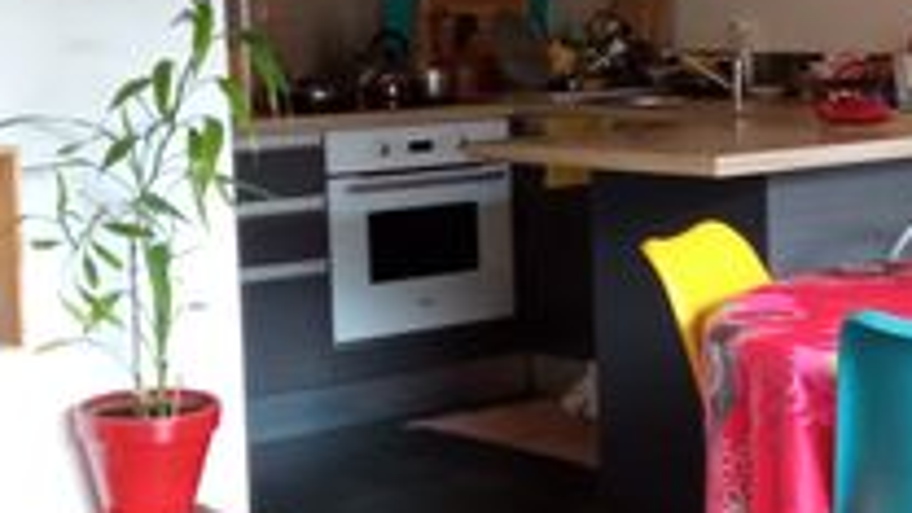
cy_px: 149
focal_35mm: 85
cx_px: 916
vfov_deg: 14.2
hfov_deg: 23.9
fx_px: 2056
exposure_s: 1/25
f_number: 2.2
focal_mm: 3.79
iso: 389
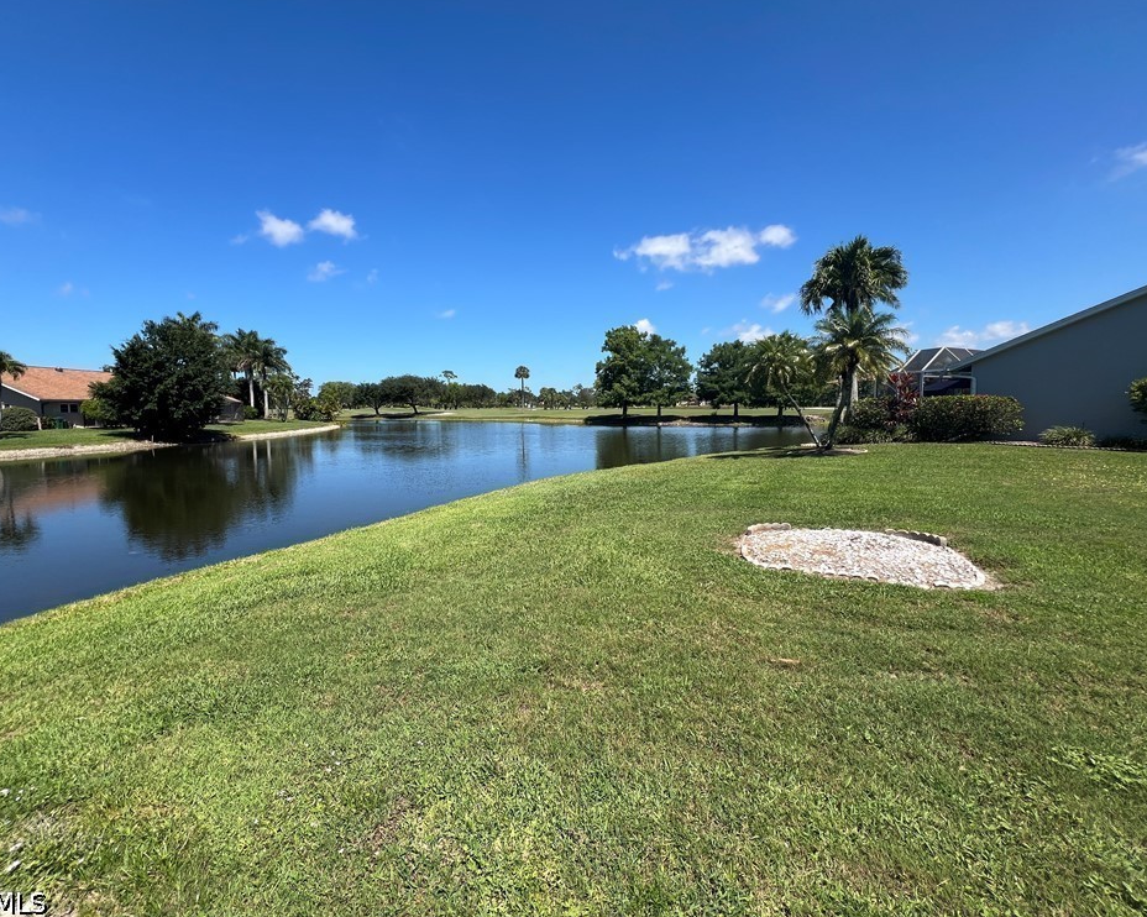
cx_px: 524
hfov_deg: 100.5
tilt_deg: -5.4
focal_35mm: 14
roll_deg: +0.4
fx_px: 475
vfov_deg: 87.9
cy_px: 449
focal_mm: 1.57
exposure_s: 1/1429
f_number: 1.8
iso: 32
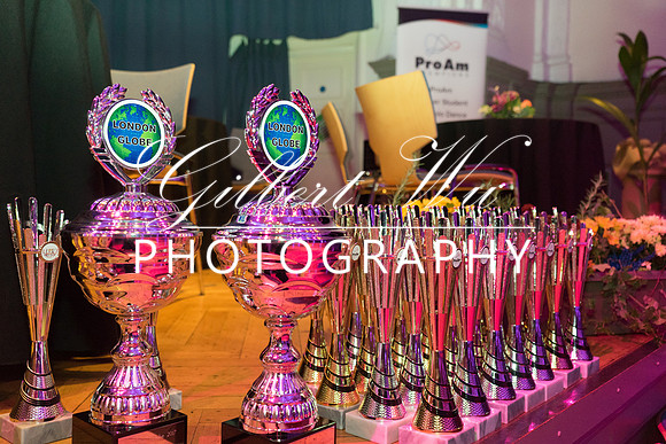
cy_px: 222
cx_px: 333
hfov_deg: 57.2
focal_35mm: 33
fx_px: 611
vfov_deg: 40.0
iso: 2000
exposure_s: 1/60
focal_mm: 33
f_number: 5
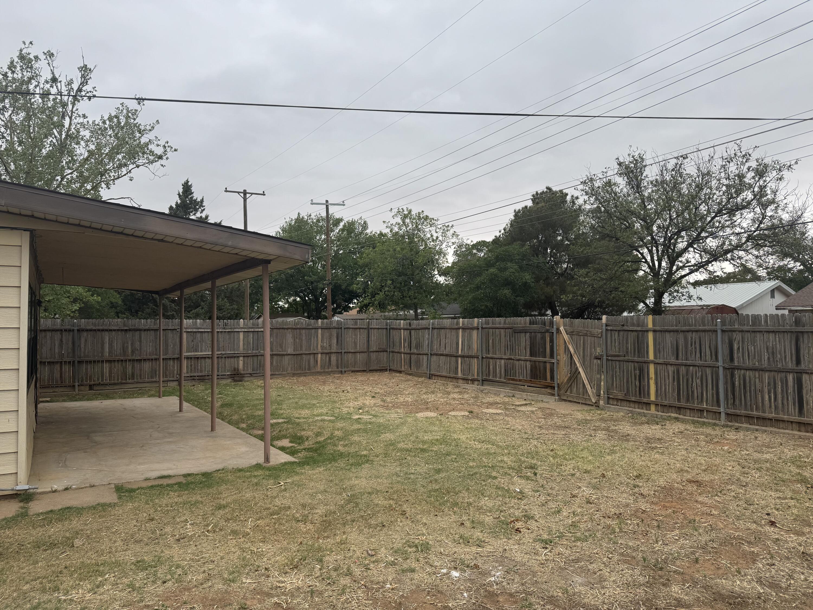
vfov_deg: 56.8
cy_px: 305
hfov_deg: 71.6
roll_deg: +0.2
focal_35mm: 24
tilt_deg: +1.7
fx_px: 564
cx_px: 406
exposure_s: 1/1923
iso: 80
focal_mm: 6.76
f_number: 1.78
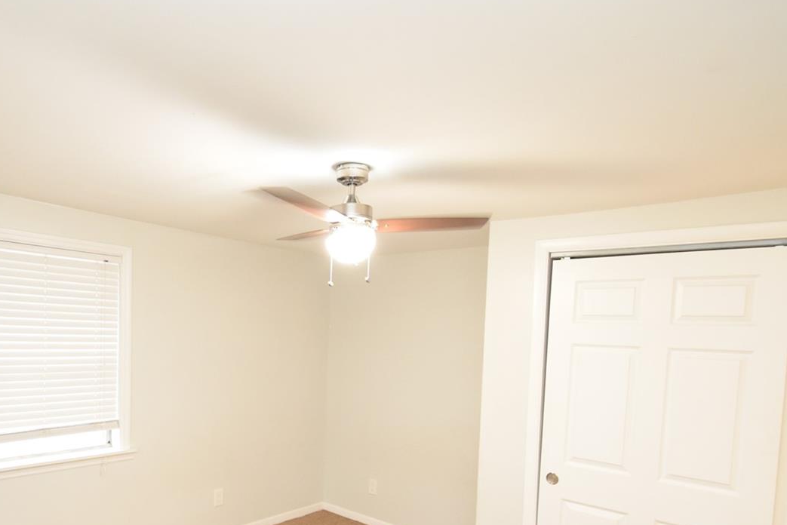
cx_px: 305
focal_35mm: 23
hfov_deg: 75.0
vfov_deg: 53.8
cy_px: 358
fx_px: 503
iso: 3200
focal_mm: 10
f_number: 3.5
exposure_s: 1/60
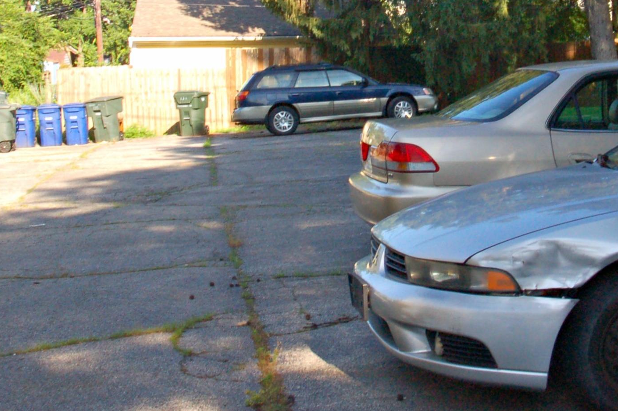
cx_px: 411
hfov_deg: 30.8
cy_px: 1
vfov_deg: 20.2
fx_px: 1115
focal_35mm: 65
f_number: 20
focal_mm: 20
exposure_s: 1/80
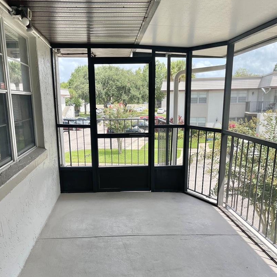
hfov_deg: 48.4
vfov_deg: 48.0
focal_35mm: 34
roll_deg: +0.8
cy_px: 173
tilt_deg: -13.6
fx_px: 308
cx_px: 128
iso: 32
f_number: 1.6
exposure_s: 1/664
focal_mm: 5.1
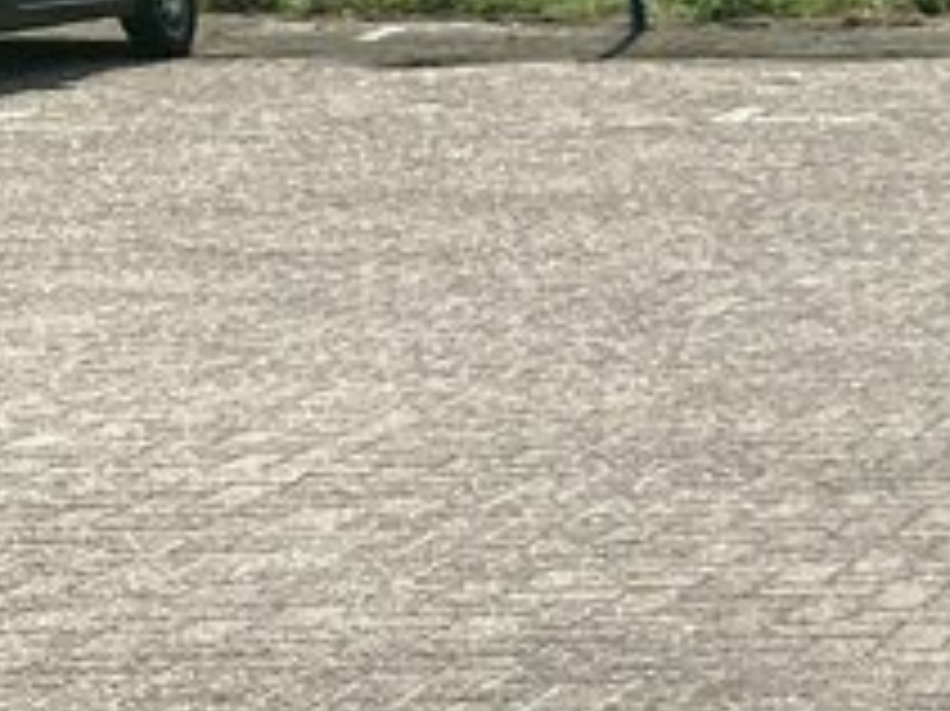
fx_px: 4361
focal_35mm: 159
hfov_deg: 10.7
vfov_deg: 8.3
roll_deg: +0.1
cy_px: 1876
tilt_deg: -26.0
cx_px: 2251
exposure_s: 1/1389
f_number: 1.8
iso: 20
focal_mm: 3.99
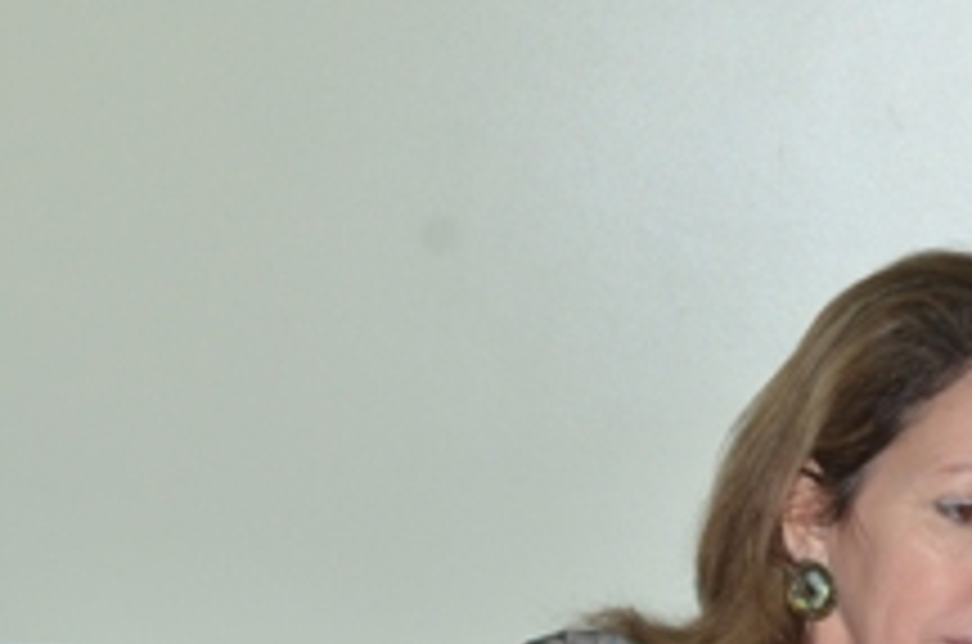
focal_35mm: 169
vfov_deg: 8.0
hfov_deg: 12.2
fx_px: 4553
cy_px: 743
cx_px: 369
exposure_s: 1/200
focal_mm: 38
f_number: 7.1
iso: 200
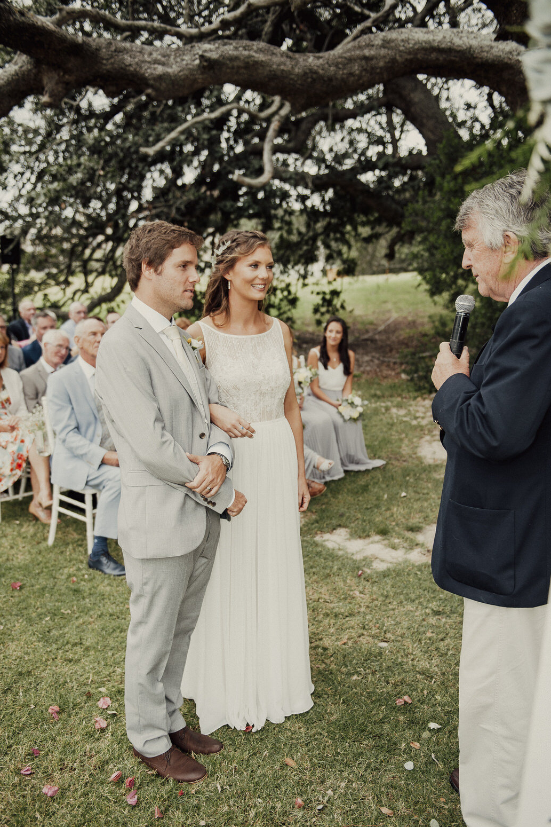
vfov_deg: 58.7
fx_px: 734
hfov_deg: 41.1
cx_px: 275
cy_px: 426
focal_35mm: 32
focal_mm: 31
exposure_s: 1/250
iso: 320
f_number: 2.8
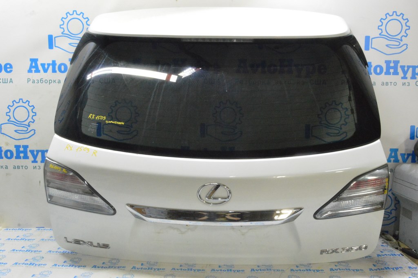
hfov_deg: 55.1
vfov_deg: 38.3
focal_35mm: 34
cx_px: 209
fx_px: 400
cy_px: 139
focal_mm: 23
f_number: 20
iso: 6400
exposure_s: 1/15
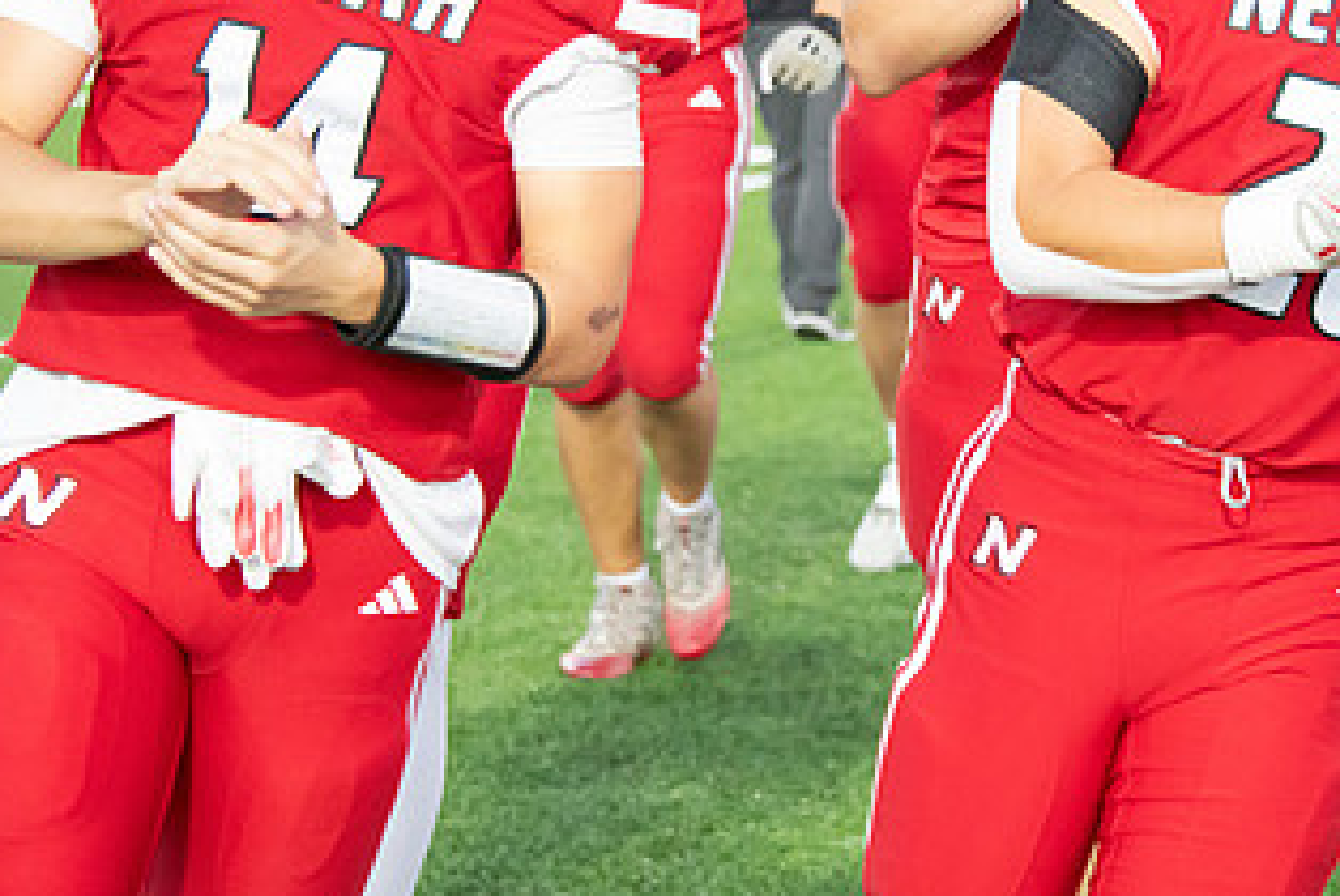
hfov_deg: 11.3
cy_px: 181
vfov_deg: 7.6
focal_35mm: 181
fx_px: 6743
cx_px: 1080
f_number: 5.6
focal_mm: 98
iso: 8000
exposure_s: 1/500
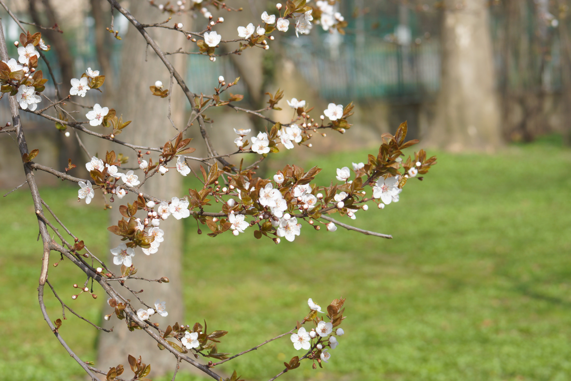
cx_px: 286
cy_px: 190
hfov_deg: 19.5
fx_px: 1665
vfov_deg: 13.0
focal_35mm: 105
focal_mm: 70
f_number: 8
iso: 100
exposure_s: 1/160
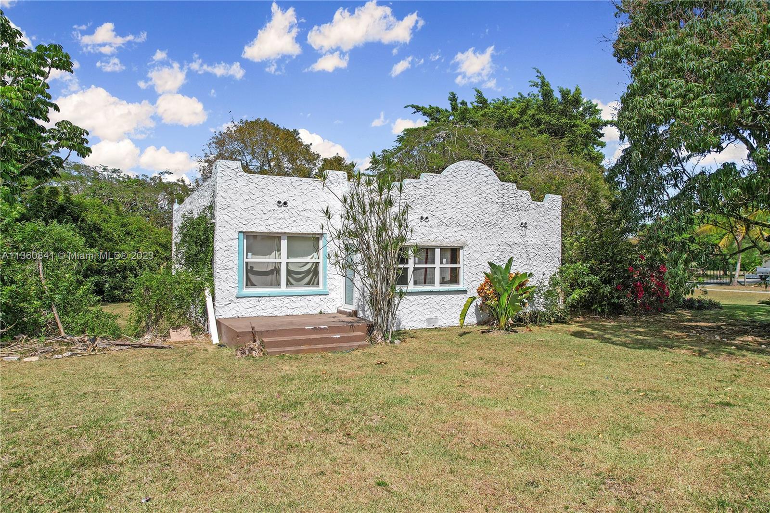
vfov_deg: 57.2
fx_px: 470
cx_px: 385
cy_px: 256
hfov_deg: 78.6
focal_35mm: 22
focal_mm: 8.38
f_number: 2.8
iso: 110
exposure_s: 1/2500
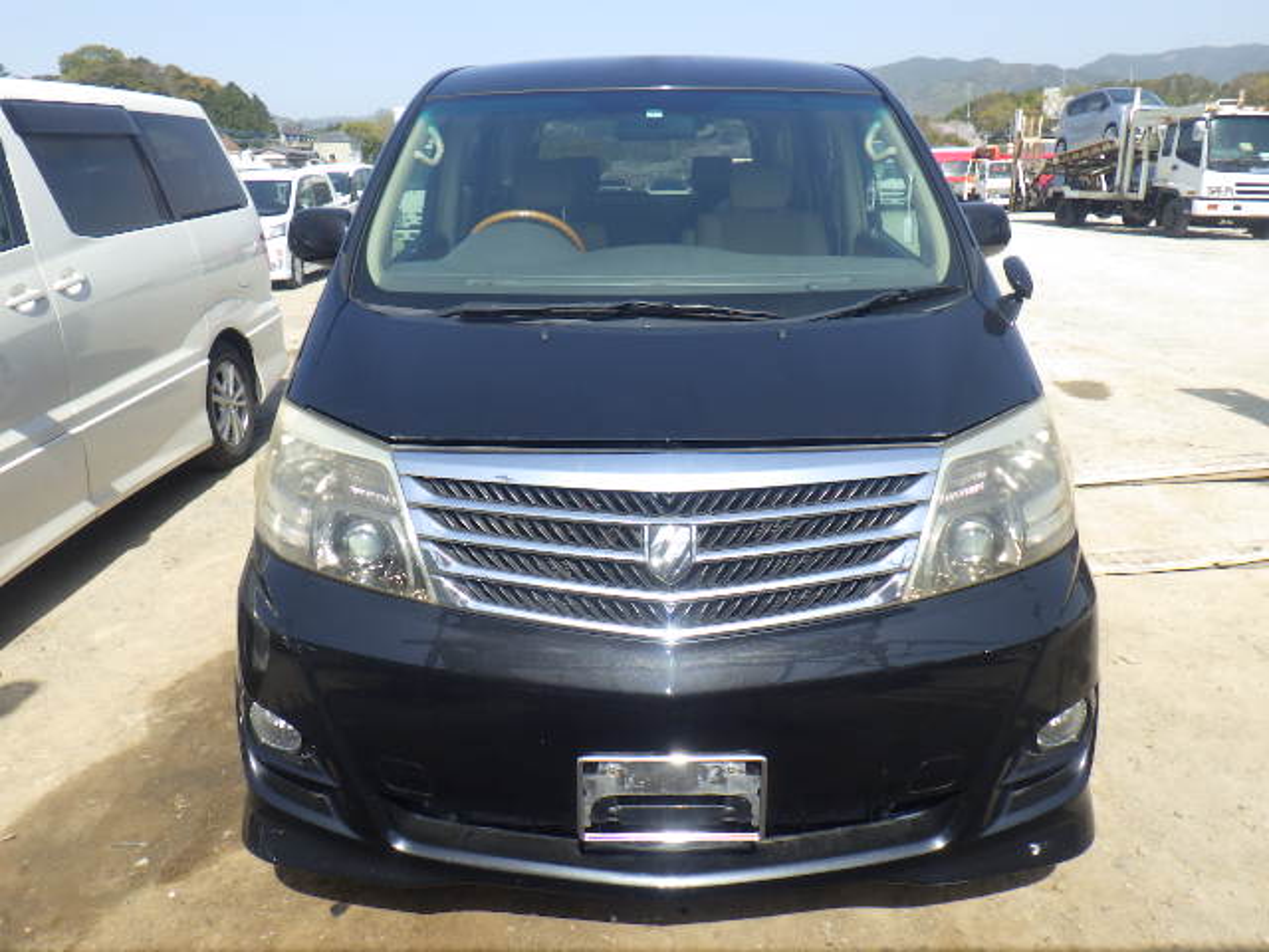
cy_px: 476
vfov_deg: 49.7
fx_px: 1026
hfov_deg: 63.4
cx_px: 634
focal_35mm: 28
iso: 125
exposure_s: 1/500
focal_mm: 5
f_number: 4.2
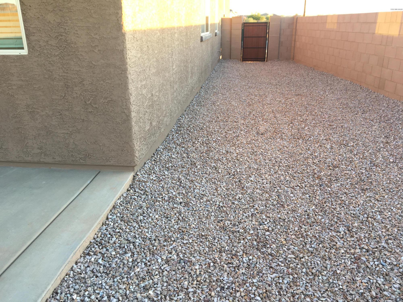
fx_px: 338
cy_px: 151
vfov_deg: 48.2
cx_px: 202
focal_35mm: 29
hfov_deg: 61.7
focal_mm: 4.15
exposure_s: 1/60
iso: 32
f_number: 2.2
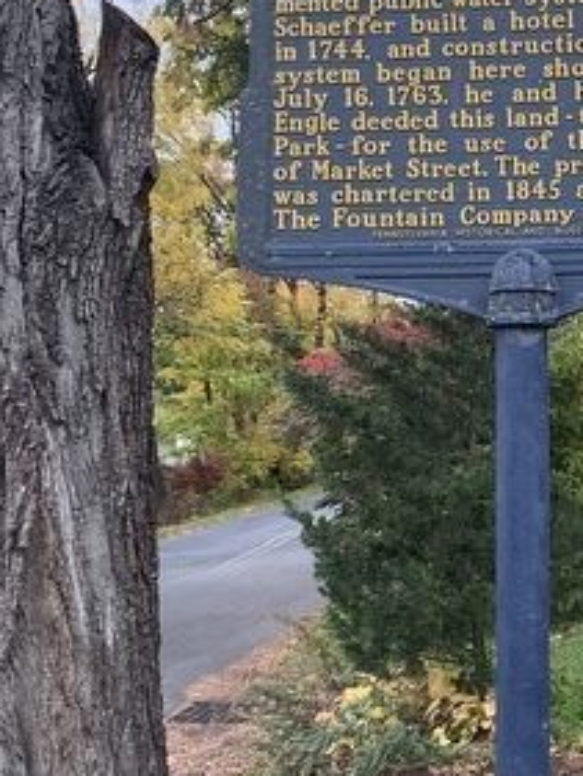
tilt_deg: +2.6
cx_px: 682
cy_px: 359
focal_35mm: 74
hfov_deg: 18.9
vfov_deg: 26.3
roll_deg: +0.3
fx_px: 1660
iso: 100
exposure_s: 1/68
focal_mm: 4.25
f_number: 1.8
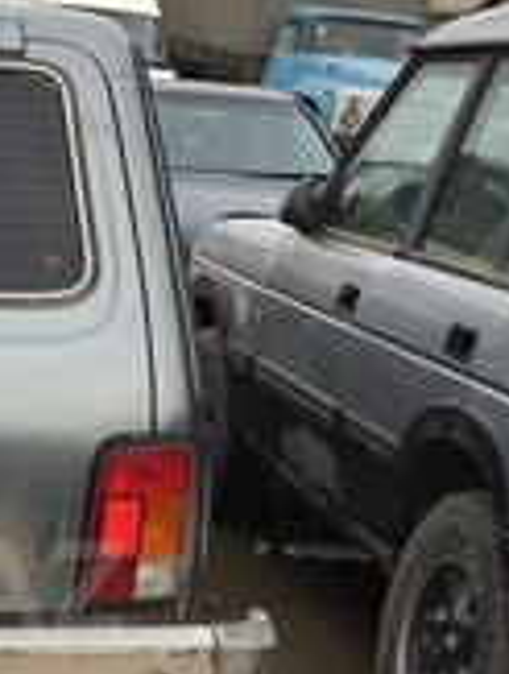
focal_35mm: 88
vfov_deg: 21.8
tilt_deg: -16.7
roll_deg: -3.7
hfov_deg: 15.8
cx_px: -194
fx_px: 1719
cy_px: 587
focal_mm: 4.15
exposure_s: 1/514
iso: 32
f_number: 2.2
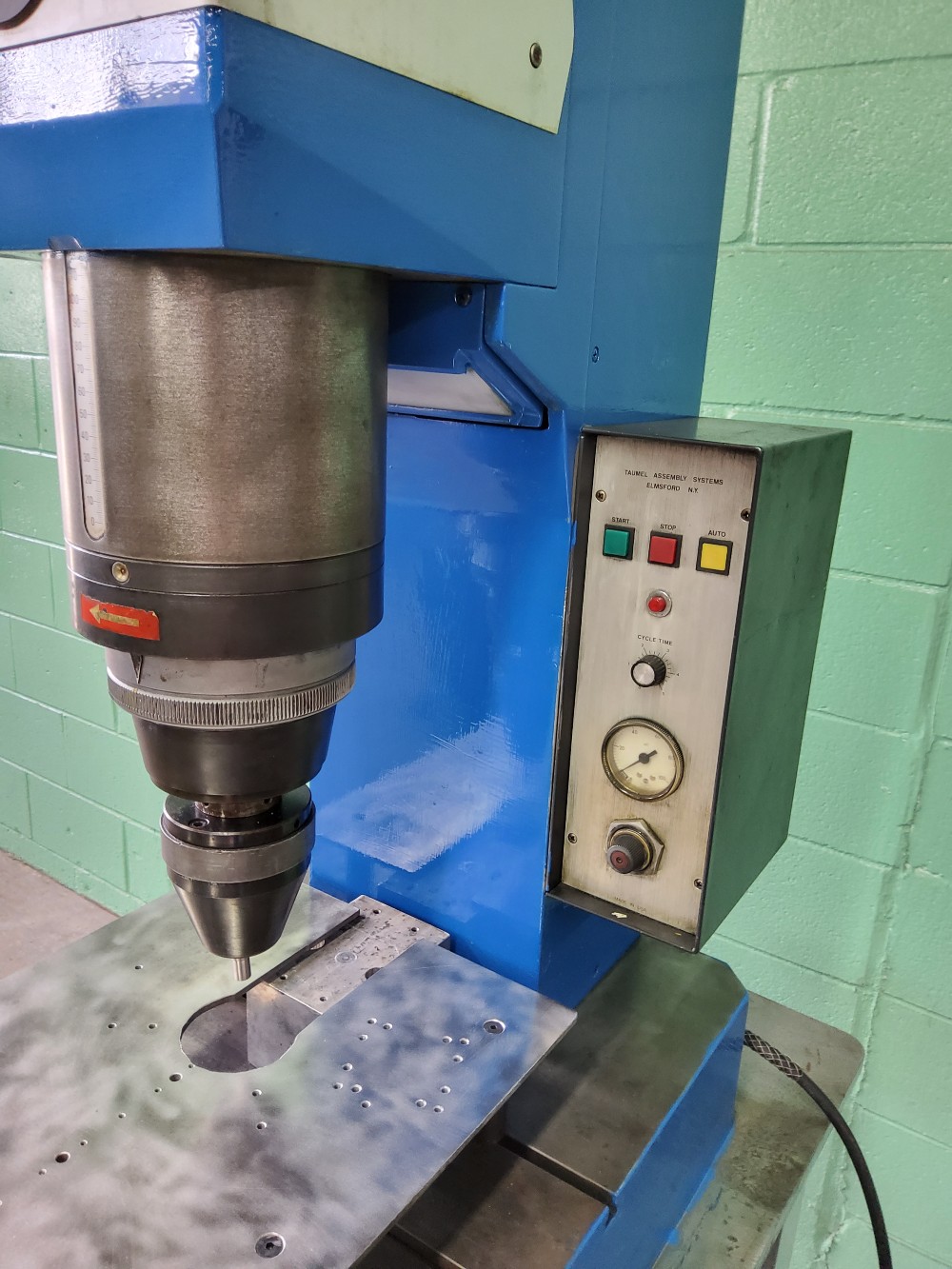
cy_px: 634
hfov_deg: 53.1
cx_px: 476
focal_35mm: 26
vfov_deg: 67.3
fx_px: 953
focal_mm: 3.08
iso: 500
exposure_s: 1/40
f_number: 2
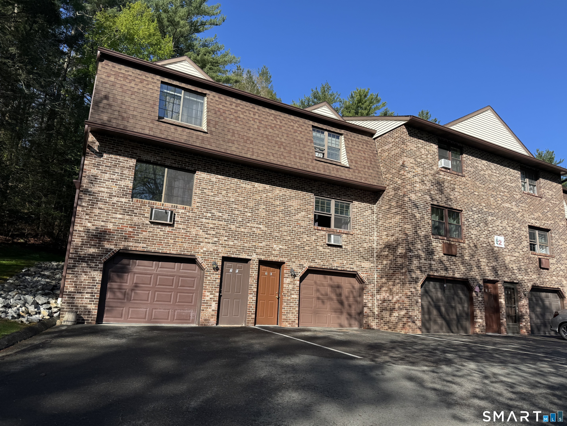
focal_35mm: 24
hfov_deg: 71.6
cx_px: 284
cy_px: 213
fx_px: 393
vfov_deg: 56.8
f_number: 1.78
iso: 80
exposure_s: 1/3096
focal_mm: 6.76
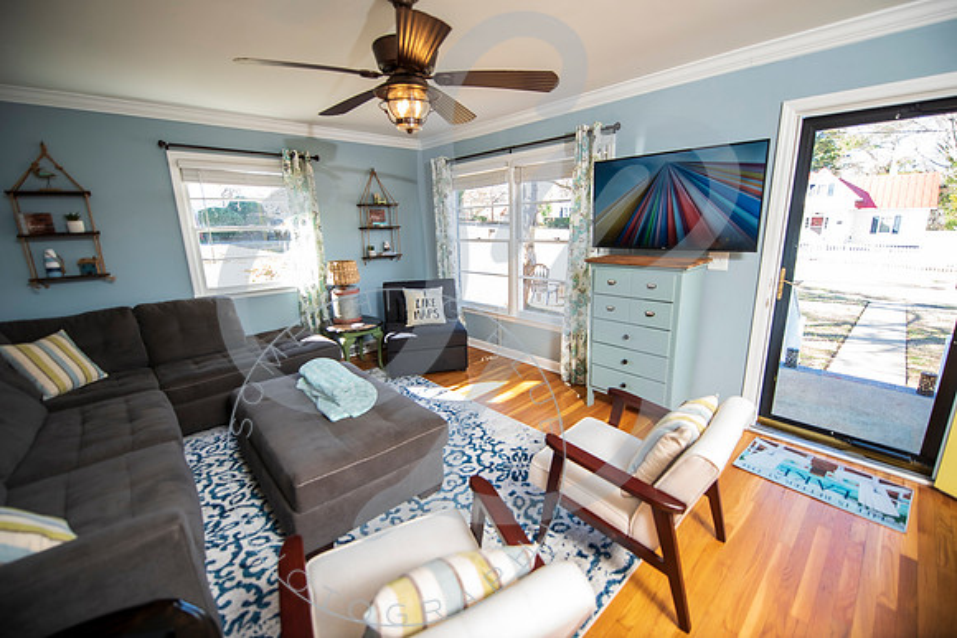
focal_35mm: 14
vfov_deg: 80.6
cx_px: 481
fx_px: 376
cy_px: 319
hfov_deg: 103.6
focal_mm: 14
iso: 400
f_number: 2.8
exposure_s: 1/250
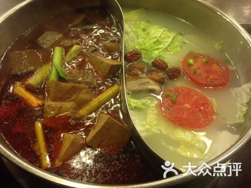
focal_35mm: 33
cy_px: 94
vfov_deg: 42.9
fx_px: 239
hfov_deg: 55.4
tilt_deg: -50.4
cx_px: 126
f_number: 2.4
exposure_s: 1/20
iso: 125
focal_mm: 4.12
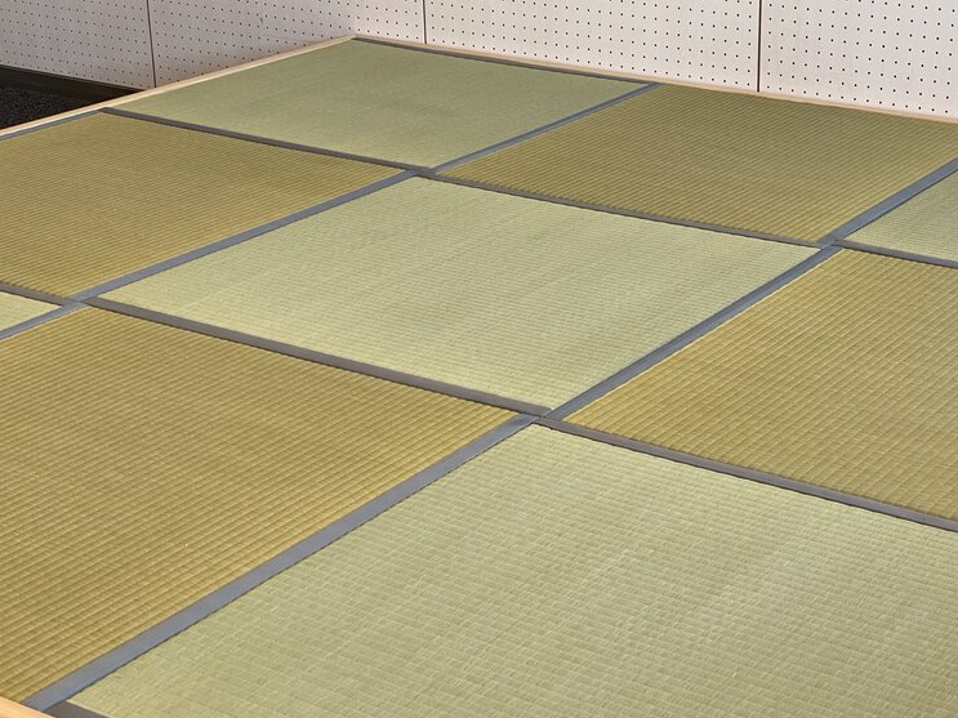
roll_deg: +0.2
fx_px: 1937
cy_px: 378
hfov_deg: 27.6
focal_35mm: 70
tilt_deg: -21.7
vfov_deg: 21.0
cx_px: 636
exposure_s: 1/122
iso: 40
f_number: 2
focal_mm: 6
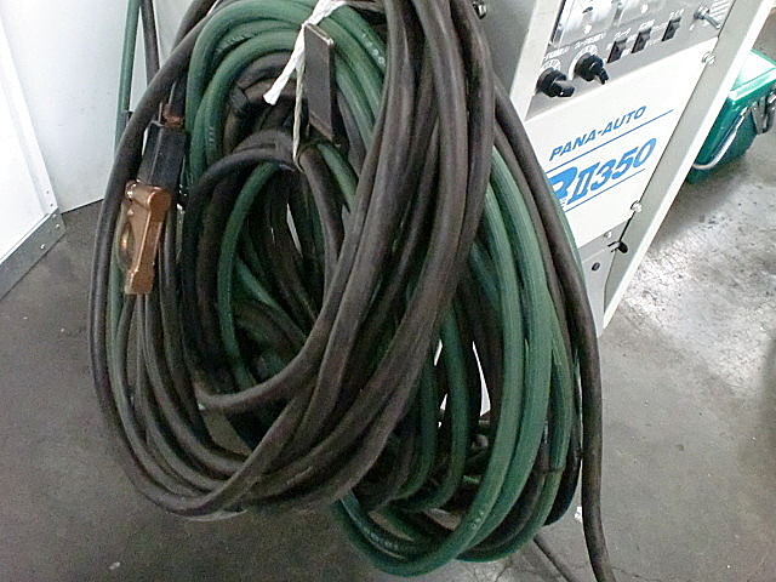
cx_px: 388
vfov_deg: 40.7
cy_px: 291
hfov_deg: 52.6
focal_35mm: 35
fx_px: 785
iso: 1600
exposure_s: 1/60
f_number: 3.1
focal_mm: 6.3
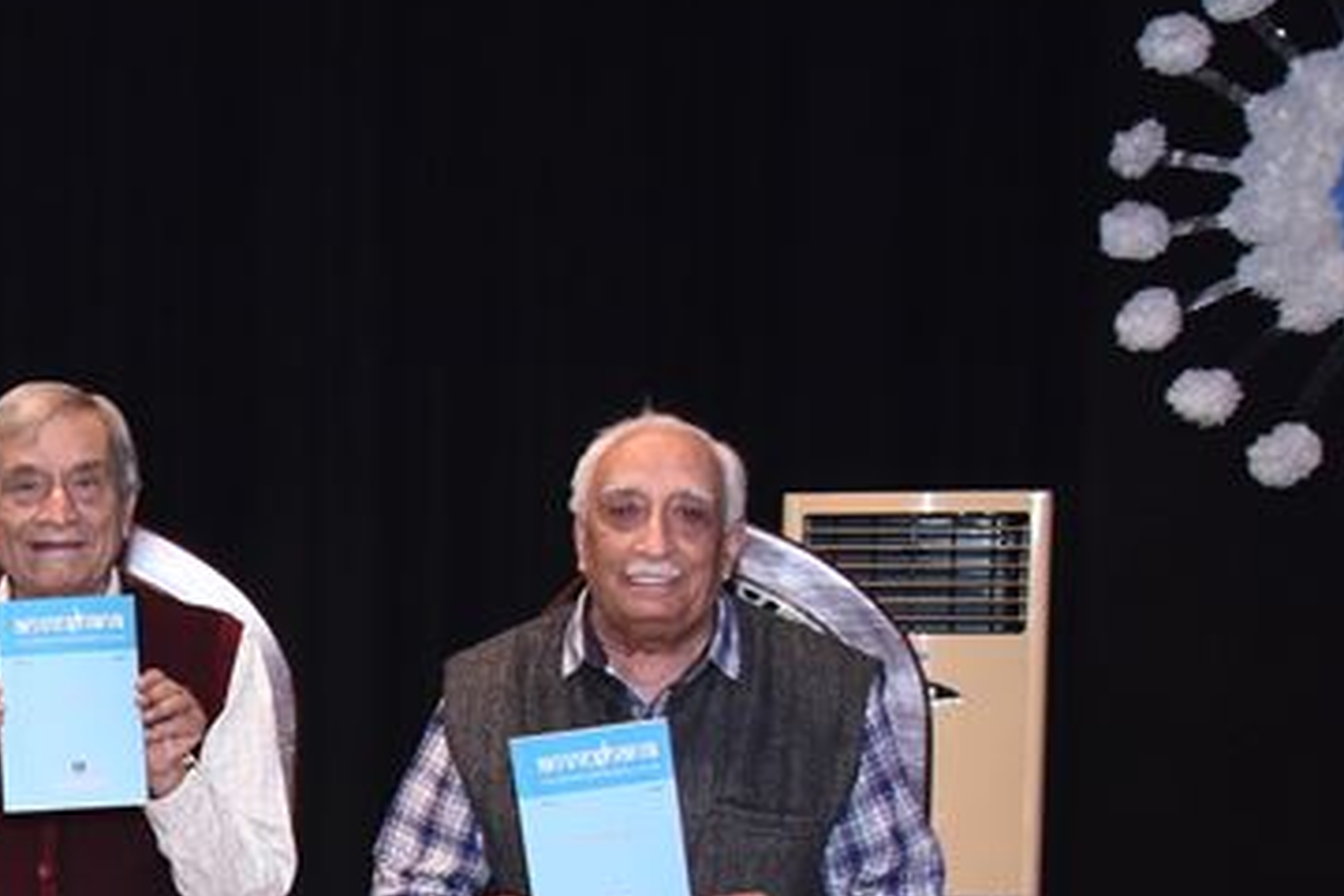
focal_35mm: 80
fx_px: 2986
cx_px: -683
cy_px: 846
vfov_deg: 16.8
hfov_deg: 21.3
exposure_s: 1/125
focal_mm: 24
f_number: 6.3
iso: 2500
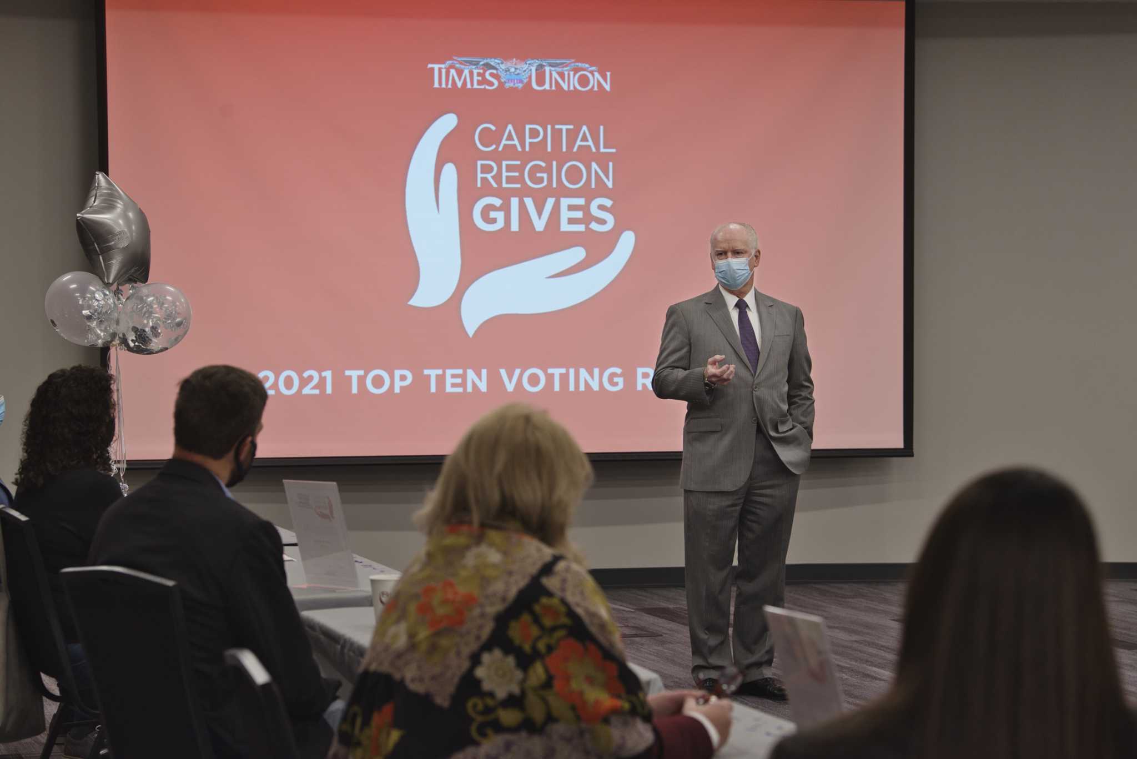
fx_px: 3096
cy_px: 380
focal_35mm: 98
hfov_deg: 20.8
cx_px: 568
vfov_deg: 14.0
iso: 1000
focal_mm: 98
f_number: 5.6
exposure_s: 1/100
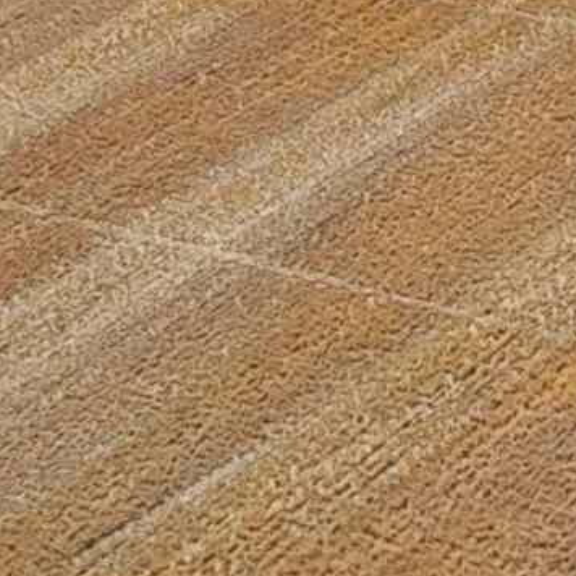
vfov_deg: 14.3
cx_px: 1836
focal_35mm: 122
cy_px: 201
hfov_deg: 9.9
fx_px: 2297
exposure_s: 1/918
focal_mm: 16
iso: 292
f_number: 2.55
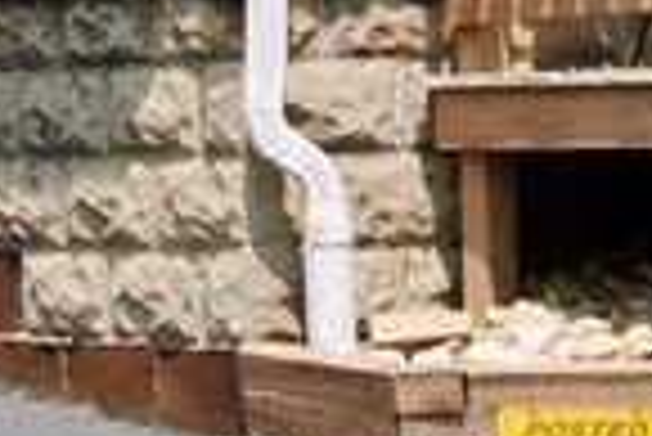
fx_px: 6073
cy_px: -679
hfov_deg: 6.1
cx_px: 313
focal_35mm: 335
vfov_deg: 4.0
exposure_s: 1/250
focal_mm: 30
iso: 100
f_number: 8
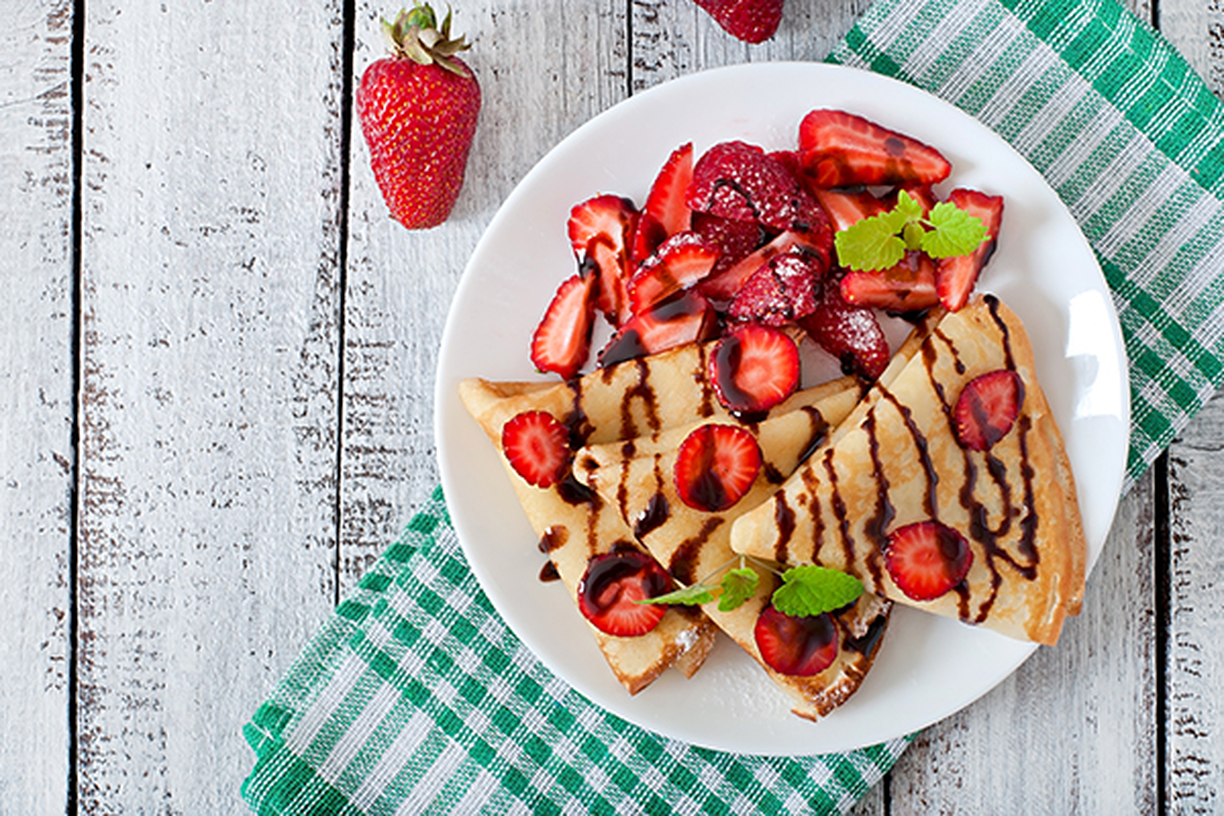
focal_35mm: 75
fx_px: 2550
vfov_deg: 18.2
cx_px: 612
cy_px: 408
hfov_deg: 27.0
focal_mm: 50
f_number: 11
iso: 100
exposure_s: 1/200
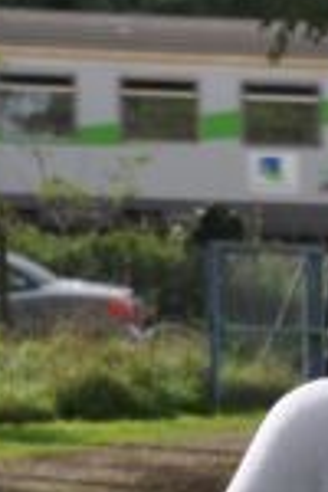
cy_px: 840
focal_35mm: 319
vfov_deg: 6.3
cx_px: 648
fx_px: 4359
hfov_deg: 4.3
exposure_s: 1/320
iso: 200
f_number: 9
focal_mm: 50
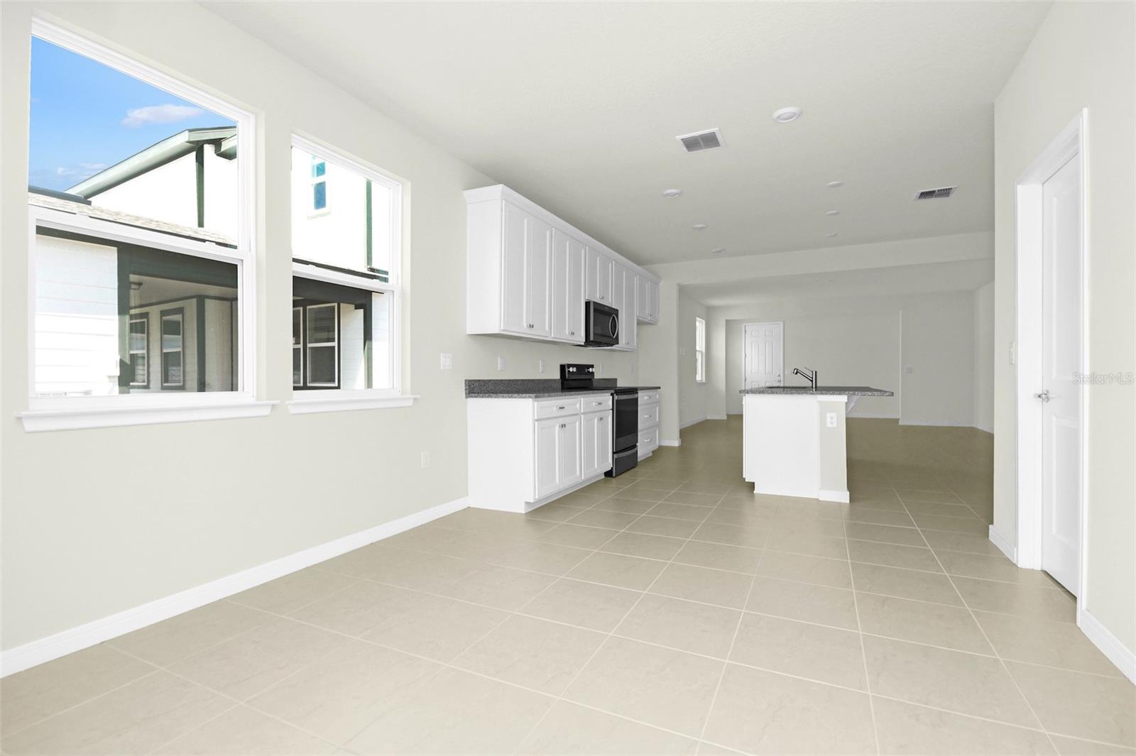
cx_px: 568
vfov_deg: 77.3
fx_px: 473
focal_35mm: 15
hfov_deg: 100.4
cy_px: 378
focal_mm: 10
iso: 500
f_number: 10
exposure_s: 1/60
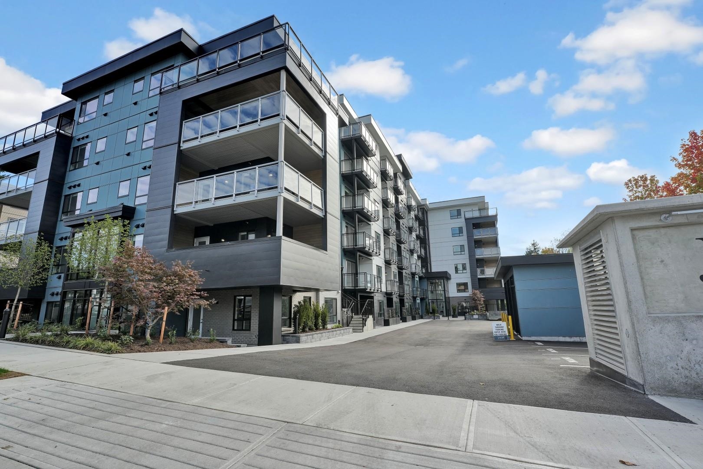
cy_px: 234
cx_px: 352
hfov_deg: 94.6
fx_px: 324
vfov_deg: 71.7
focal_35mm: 17
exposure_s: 1/1250
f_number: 8
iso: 400
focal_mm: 16.6
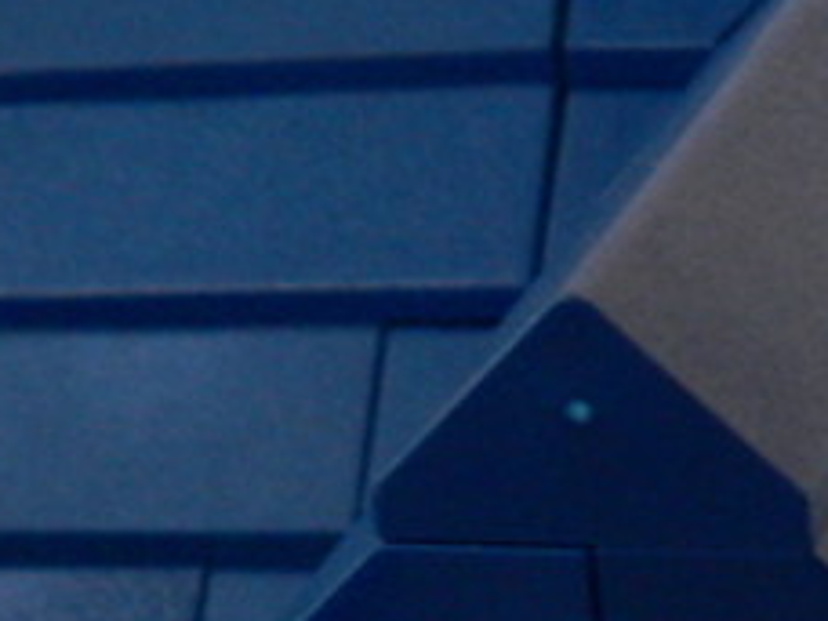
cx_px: 781
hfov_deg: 13.7
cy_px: 1044
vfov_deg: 10.0
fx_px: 3397
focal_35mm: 142
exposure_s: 1/30
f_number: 2.8
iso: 200
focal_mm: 6
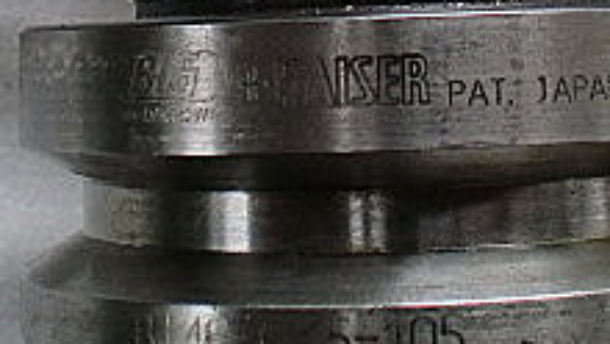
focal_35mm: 111
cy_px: -189
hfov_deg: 19.2
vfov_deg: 10.5
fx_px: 1796
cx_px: 372
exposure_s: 1/60
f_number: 3.1
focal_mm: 6.3
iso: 100
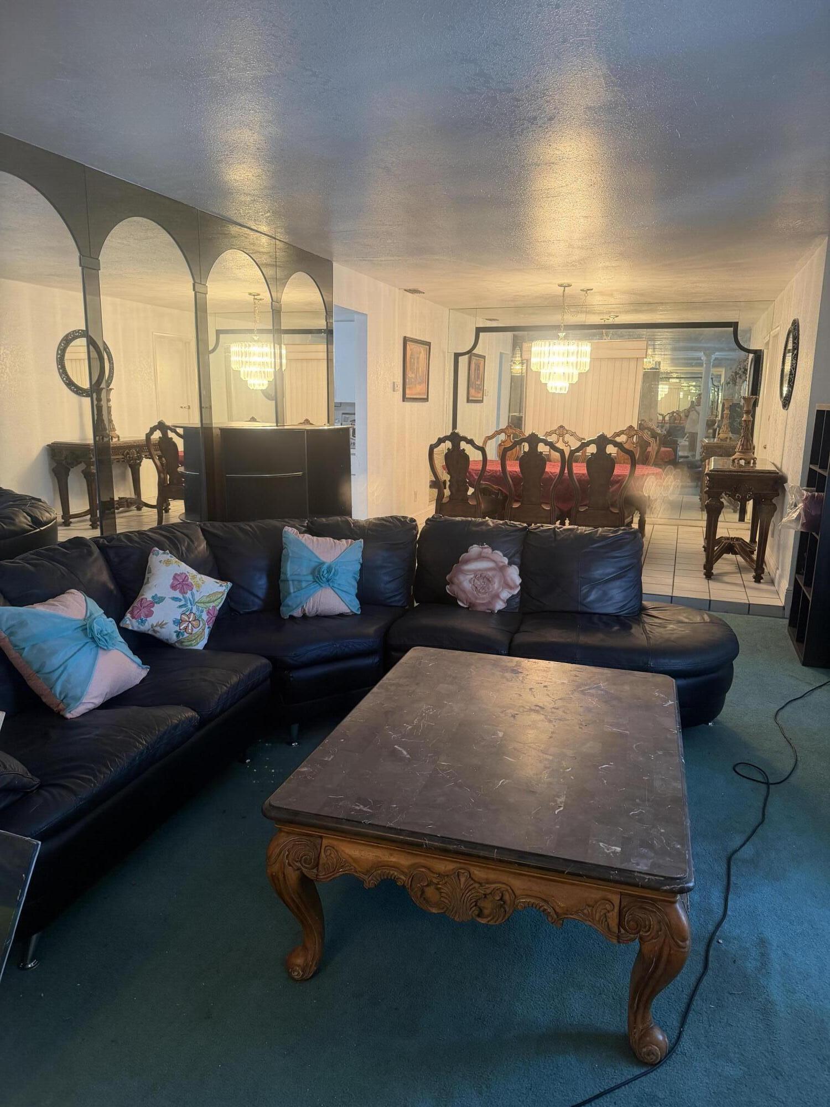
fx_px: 767
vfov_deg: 71.6
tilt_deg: -11.8
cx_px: 415
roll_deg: -0.6
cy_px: 554
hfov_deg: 56.8
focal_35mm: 24
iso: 250
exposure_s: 1/60
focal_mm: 6.76
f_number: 1.78
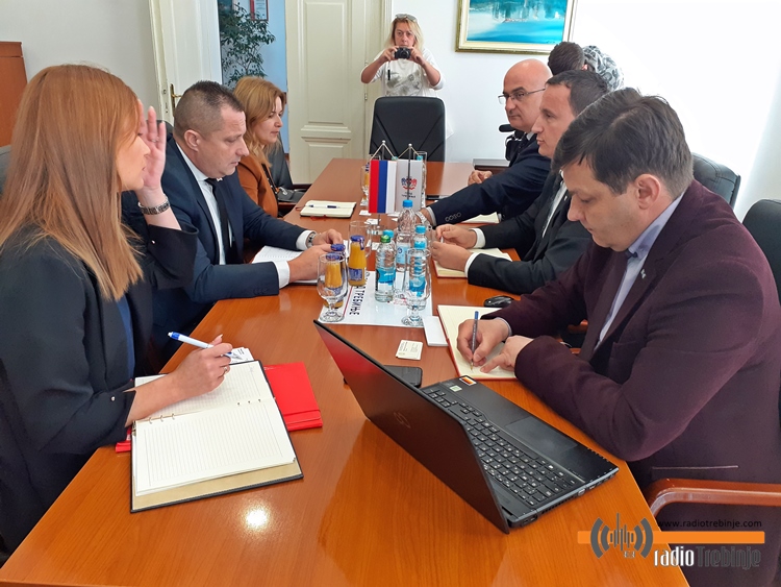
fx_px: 609
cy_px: 294
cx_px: 390
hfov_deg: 65.3
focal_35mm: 27
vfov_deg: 51.4
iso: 80
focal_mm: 3.6
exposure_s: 1/50
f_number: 1.9
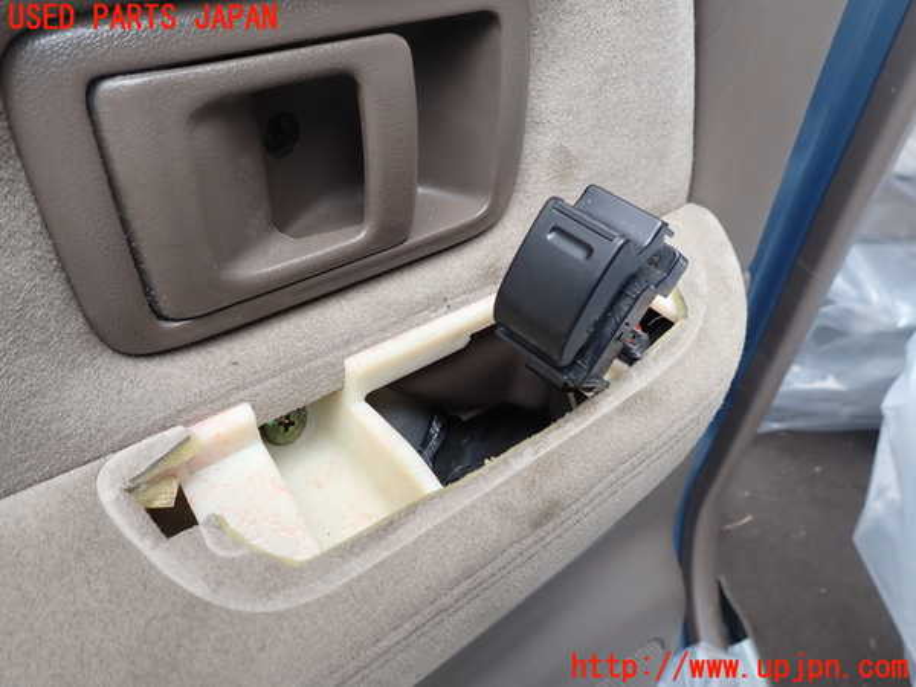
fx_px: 662
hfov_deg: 69.4
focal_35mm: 25
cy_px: 344
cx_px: 458
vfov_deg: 54.9
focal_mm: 4.5
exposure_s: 1/60
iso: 100
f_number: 2.8
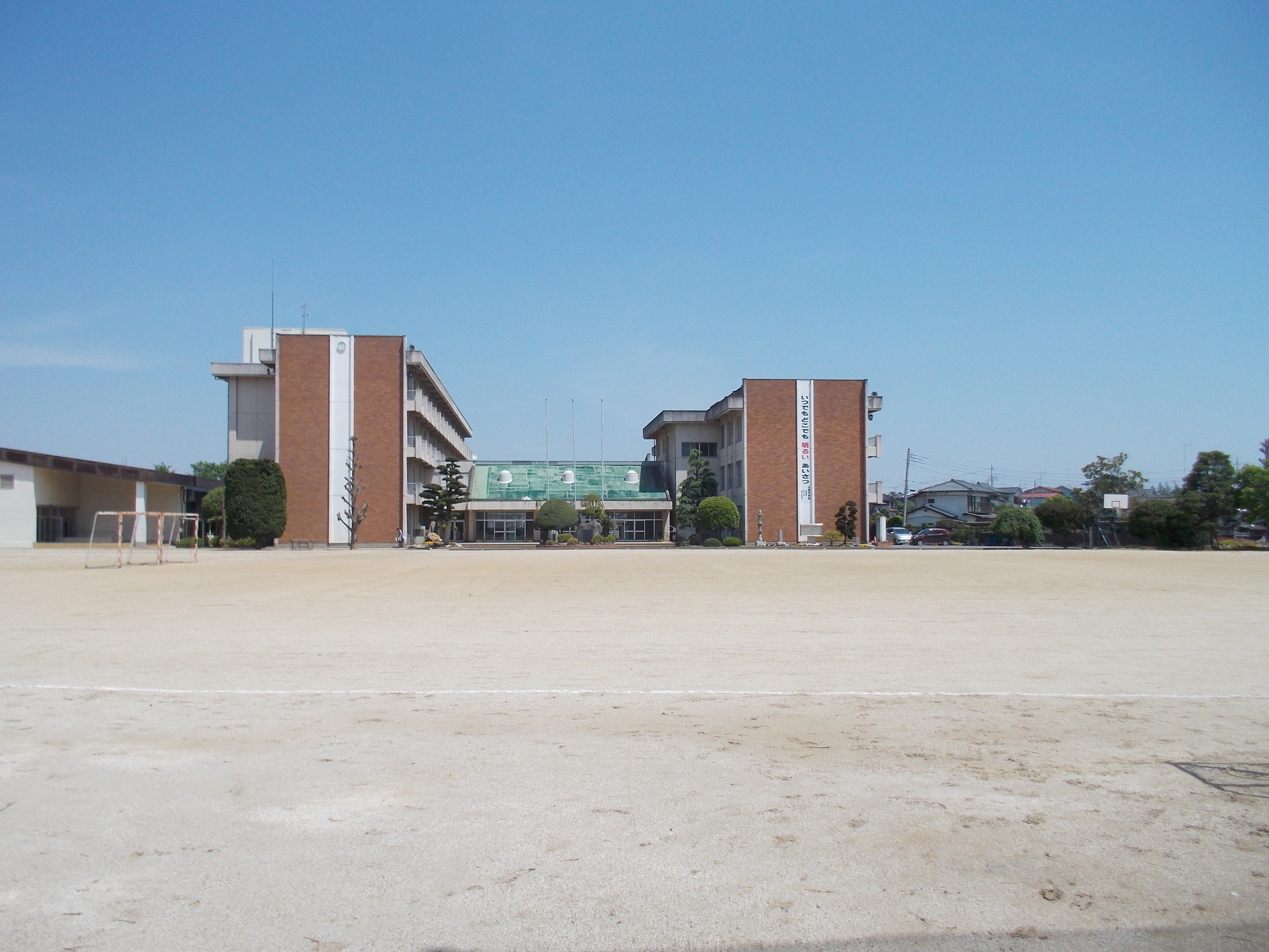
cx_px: 634
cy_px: 476
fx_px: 1063
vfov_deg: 48.2
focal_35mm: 29
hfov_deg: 61.7
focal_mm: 4.1
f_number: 3.3
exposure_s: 1/1000
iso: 80
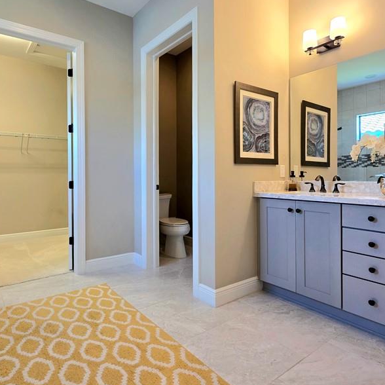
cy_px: 164
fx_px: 252
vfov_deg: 74.4
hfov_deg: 74.7
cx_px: 180
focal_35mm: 20
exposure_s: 1/120
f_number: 1.9
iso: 125
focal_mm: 2.2
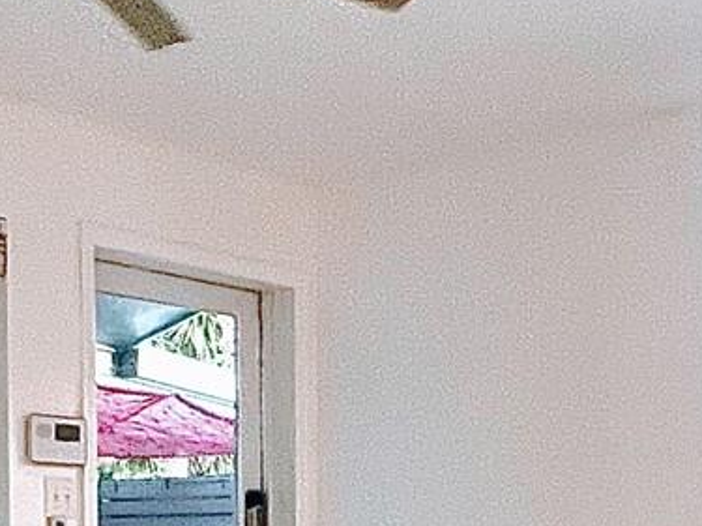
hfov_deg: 27.1
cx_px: 502
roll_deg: +0.8
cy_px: 635
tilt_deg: -3.1
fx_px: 1439
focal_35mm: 71
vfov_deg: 19.5
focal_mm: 1.57
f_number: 1.8
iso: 200
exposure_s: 1/60
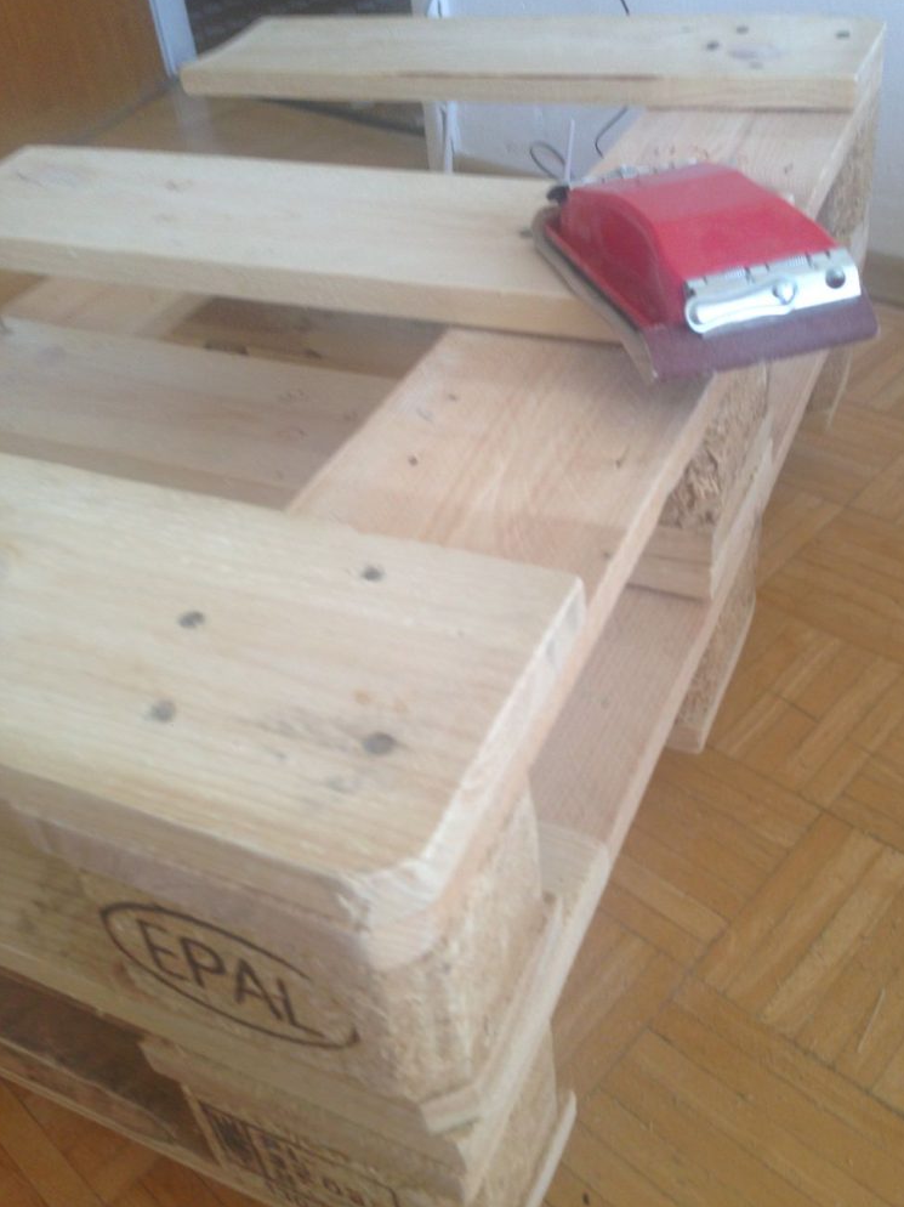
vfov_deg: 54.0
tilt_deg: -36.9
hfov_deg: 41.8
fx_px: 1184
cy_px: 586
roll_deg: +5.3
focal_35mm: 34
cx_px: 465
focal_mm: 4.12
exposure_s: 1/24
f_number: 2.4
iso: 50
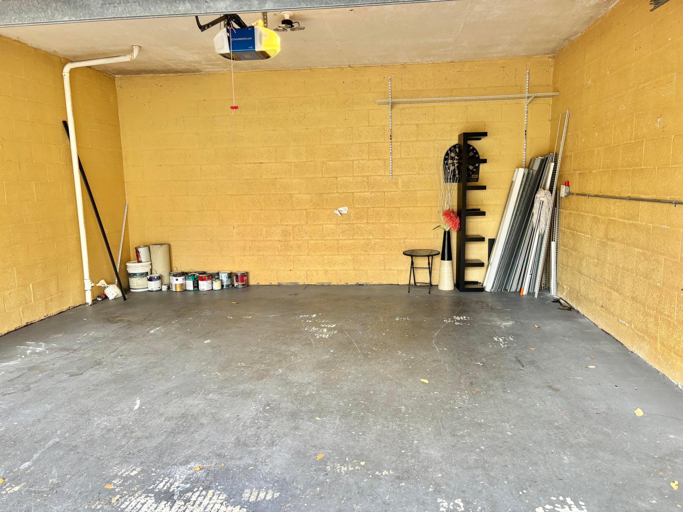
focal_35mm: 26
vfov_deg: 53.1
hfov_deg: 67.3
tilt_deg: -9.2
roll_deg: +1.2
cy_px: 256
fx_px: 513
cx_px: 342
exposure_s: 1/121
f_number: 1.6
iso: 125
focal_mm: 5.96
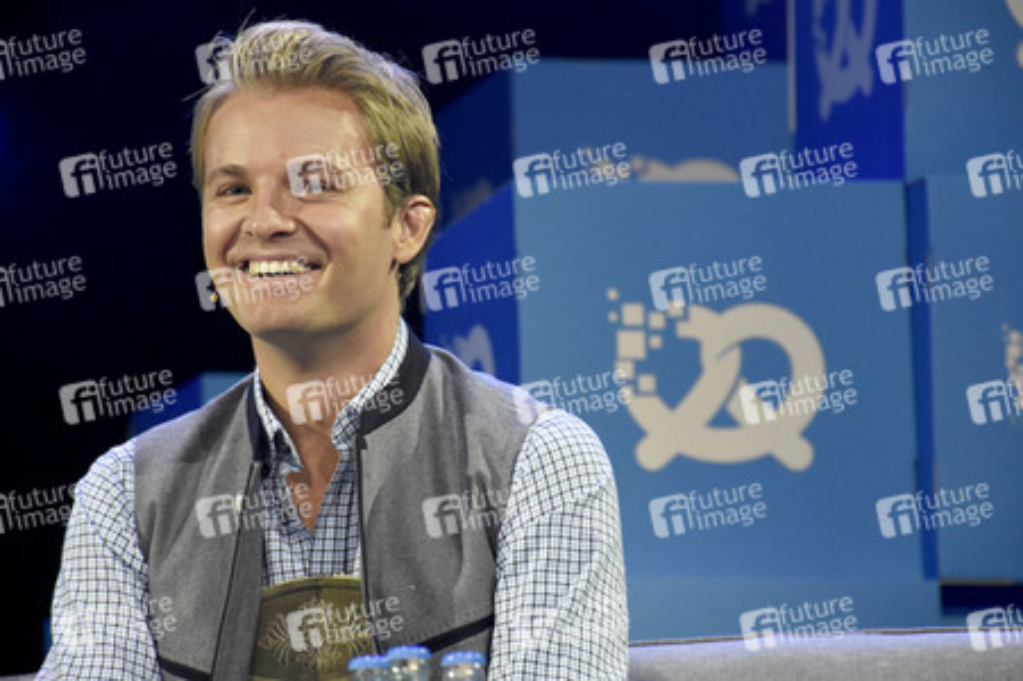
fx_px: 5963
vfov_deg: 6.5
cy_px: 340
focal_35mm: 210
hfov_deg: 9.8
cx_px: 512
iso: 3200
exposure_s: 1/160
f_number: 6.3
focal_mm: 140
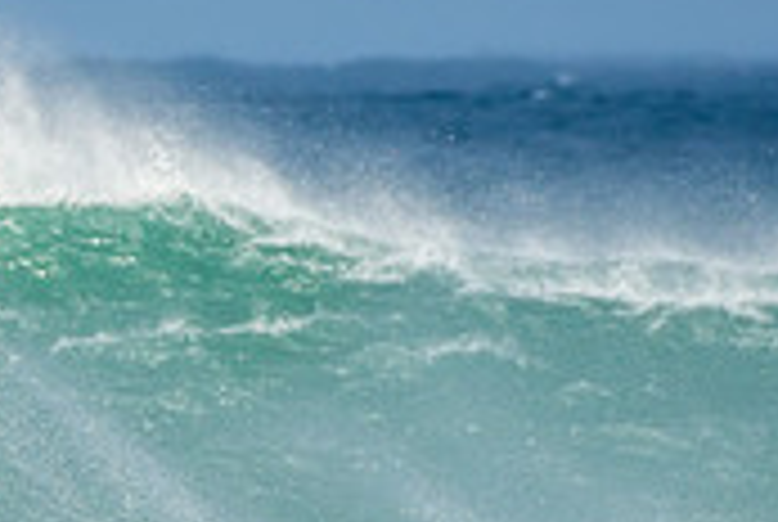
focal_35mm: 2510
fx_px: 54336
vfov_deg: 0.6
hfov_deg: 0.8
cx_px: 13
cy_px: 695
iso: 200
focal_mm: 500
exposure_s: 1/640
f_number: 7.1
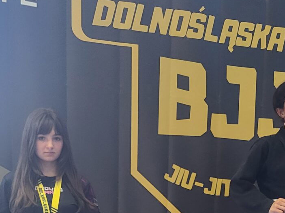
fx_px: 584
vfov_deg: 19.1
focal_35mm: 71
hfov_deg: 27.2
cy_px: 279
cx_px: 201
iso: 320
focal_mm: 5.4
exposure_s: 1/100
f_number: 1.8
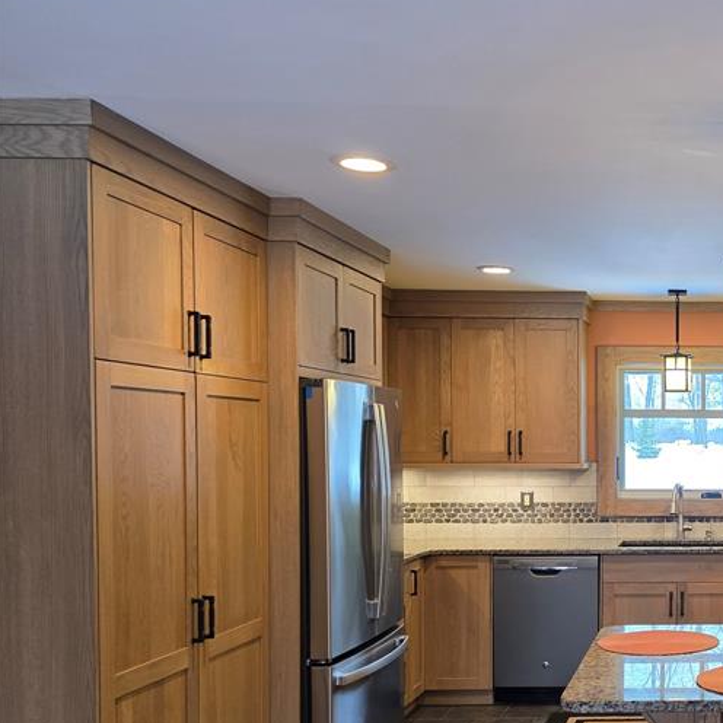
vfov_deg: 39.6
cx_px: 740
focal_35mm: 42
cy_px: 475
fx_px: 992
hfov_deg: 35.7
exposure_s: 1/120
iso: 200
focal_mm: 6.3
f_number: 1.7
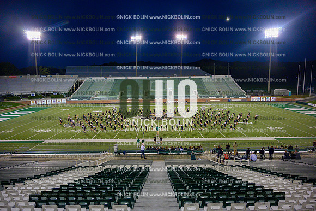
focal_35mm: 24
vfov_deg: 53.1
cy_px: 106
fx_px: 211
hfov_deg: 73.8
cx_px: 158
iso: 4000
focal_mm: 24
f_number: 4
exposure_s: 1/1000
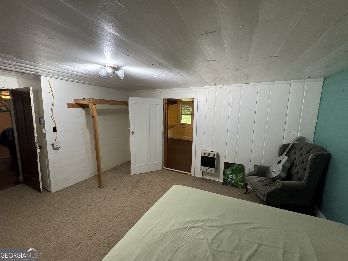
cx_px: 174
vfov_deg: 85.7
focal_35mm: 14
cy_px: 130
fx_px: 141
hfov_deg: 102.1
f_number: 2.2
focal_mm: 2.22
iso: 320
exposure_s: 1/120
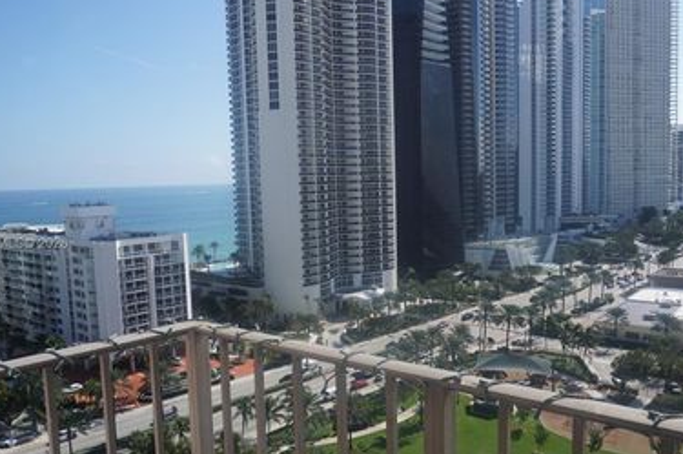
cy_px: 244
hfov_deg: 58.8
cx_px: 346
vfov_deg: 41.0
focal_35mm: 32
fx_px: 606
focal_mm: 16
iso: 100
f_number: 9
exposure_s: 1/200
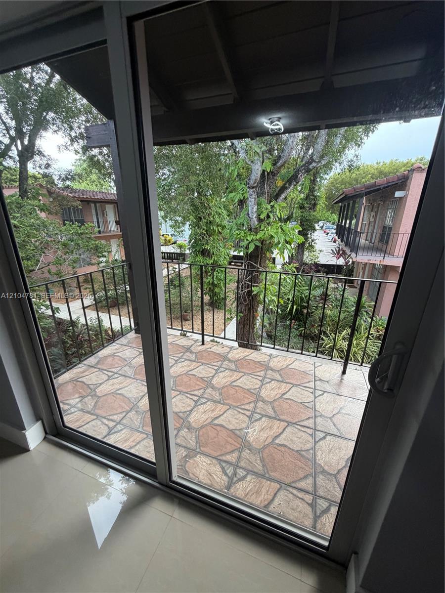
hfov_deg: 85.7
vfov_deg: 102.1
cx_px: 222
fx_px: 240
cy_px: 296
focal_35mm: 14
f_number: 2.2
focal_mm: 2.22
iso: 200
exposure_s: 1/121
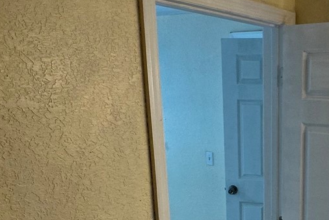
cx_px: 295
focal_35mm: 46
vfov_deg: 28.3
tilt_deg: -14.4
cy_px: 195
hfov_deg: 39.7
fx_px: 421
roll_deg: -2.8
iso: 100
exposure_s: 1/120
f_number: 2.2
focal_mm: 2.22
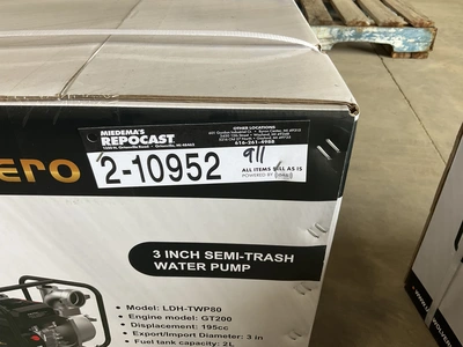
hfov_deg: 61.7
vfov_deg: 48.2
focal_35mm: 29
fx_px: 388
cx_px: 232
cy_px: 174
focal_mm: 3
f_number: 1.8
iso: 40
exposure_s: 1/122
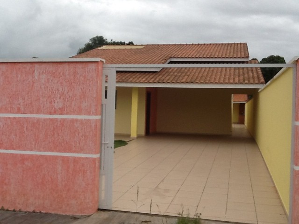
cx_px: 150
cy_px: 112
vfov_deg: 32.9
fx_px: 380
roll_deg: -0.2
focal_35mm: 44
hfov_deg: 42.9
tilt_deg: -0.2
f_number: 2.4
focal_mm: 2.03
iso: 40
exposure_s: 1/330
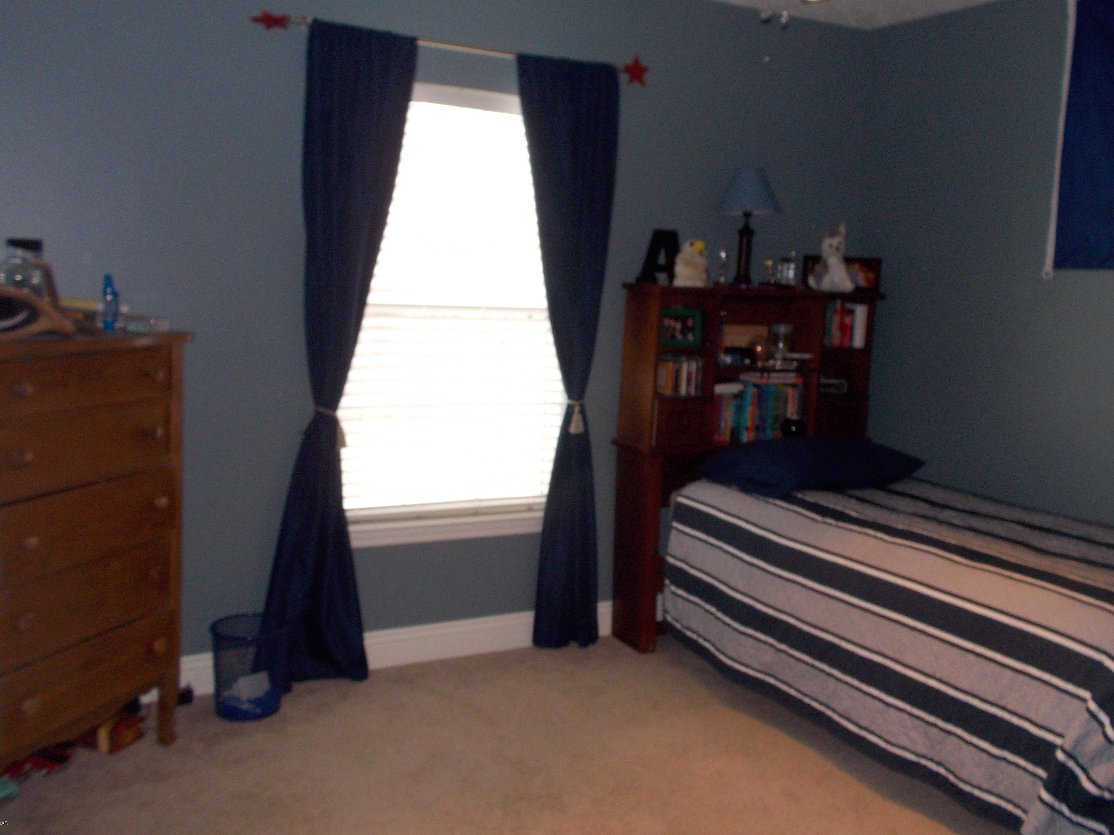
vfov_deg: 44.1
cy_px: 391
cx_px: 590
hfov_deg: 56.8
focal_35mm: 32
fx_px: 1030
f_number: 3.3
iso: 125
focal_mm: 4.1
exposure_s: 1/25
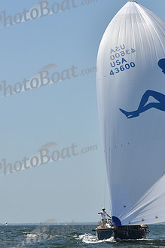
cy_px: 109
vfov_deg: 11.9
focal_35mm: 173
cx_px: 137
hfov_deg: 7.9
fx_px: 1191
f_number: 9
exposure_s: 1/1250
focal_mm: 98
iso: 250
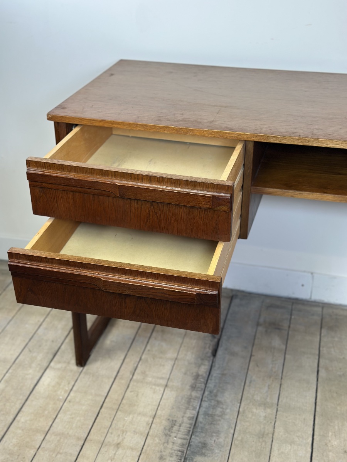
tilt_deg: -26.7
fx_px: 642
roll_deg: +0.3
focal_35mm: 48
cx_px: 174
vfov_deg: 39.7
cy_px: 231
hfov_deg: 30.3
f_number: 1.78
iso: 125
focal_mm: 6.86
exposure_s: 1/100
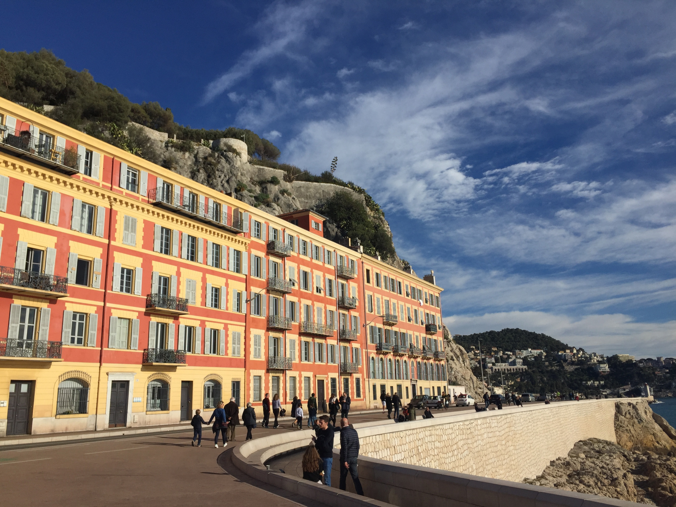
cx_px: 338
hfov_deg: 61.7
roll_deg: +1.9
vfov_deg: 48.2
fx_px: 566
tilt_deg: +14.4
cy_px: 254
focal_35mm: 29
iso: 32
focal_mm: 4.15
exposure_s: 1/3597
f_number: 2.2
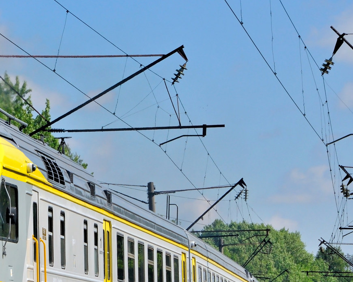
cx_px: 22
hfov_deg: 8.8
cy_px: 202
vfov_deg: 7.1
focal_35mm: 218
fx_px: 2277
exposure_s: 1/1600
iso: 250
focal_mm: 70
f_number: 10
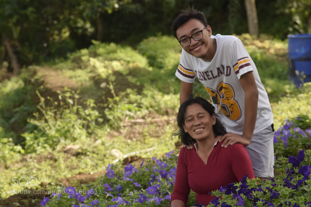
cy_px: 104
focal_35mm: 180
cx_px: 156
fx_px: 1555
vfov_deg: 7.6
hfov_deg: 11.4
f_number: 7.1
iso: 400
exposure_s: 1/800
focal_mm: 120
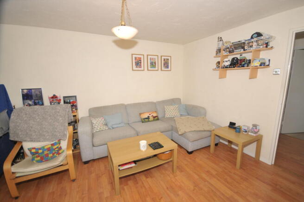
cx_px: 152
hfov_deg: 100.4
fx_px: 127
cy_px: 101
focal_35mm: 15
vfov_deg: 77.2
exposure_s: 1/60
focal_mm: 10
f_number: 4
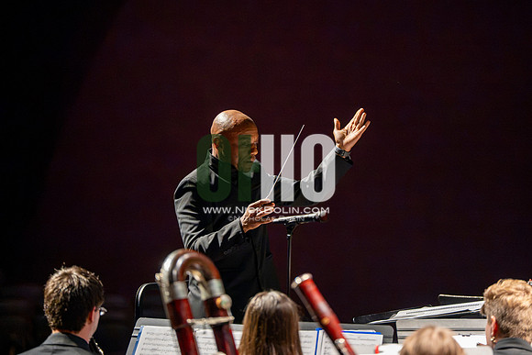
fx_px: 2956
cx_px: 266
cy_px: 178
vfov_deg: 6.9
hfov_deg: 10.3
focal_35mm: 200
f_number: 2.8
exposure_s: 1/640
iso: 12800
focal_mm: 200
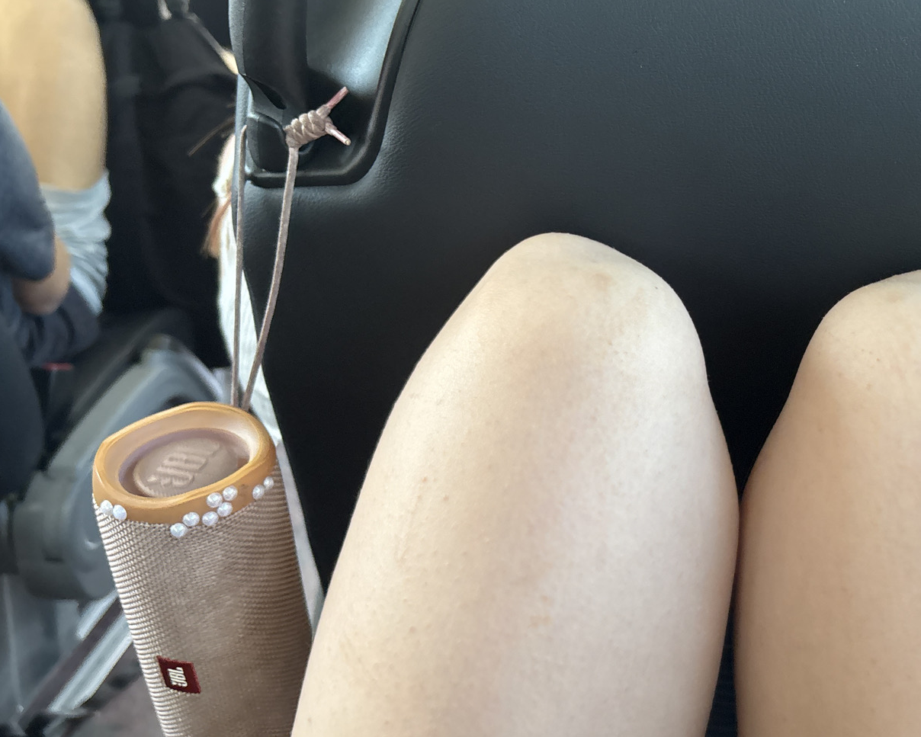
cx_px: 650
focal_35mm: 42
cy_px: 317
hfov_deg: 42.9
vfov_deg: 35.6
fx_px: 1145
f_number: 1.6
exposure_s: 1/60
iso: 320
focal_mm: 5.96
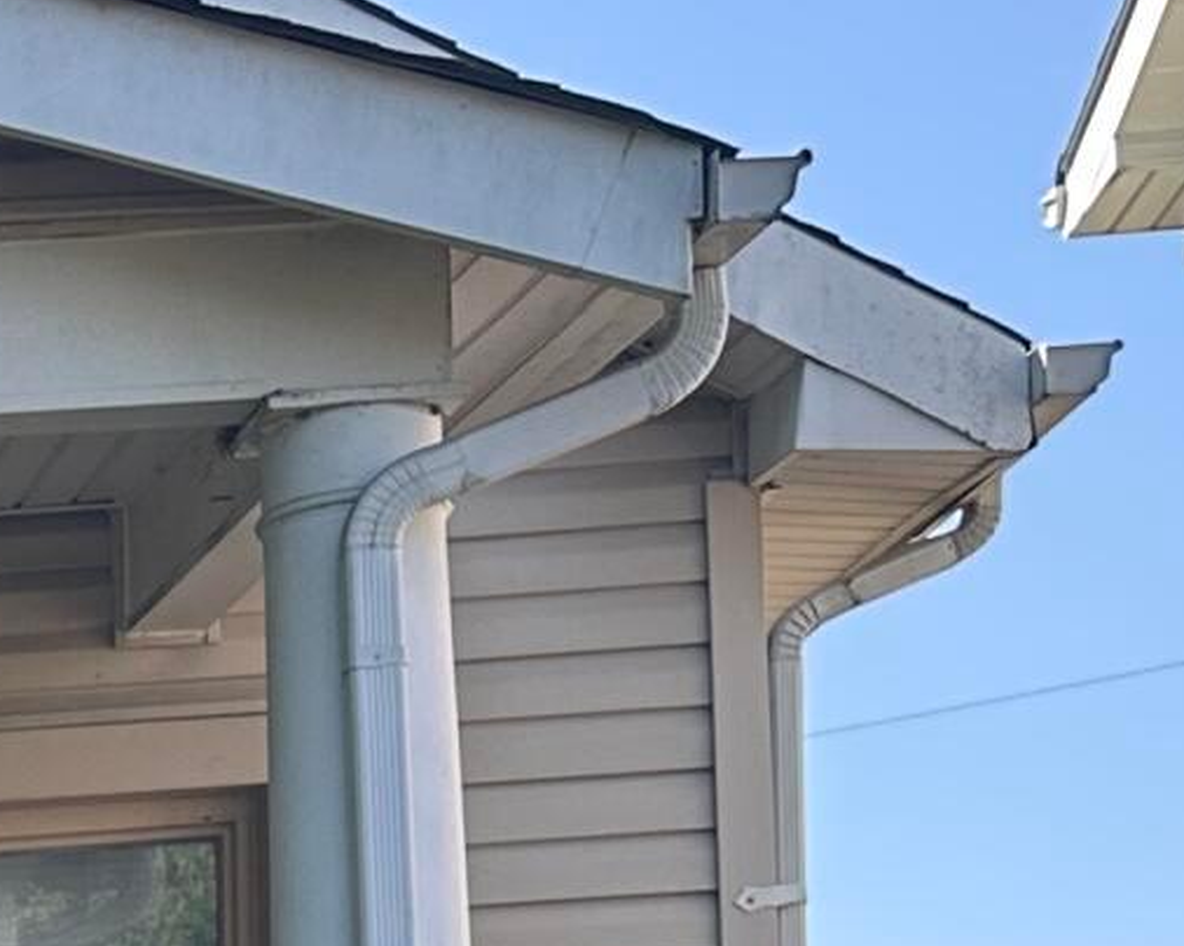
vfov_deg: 10.2
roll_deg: +2.6
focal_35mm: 139
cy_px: 1885
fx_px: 4867
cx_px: -1242
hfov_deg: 12.2
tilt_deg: -2.3
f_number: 1.78
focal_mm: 6.86
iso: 80
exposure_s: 1/680
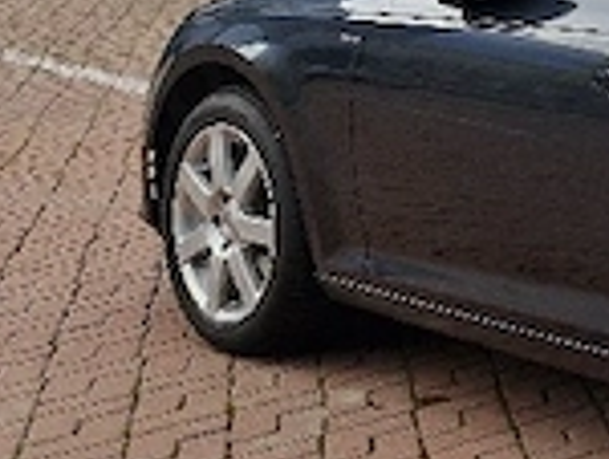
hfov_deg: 16.5
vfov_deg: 15.7
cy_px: -49
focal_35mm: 92
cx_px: 1202
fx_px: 1621
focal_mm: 5.54
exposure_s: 1/833
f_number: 1.8
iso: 50
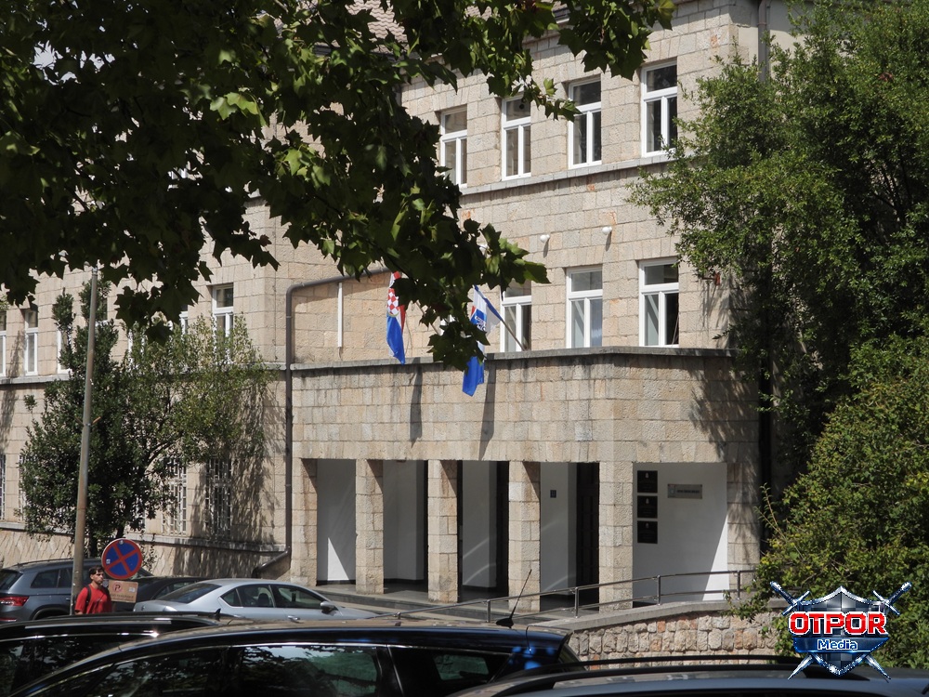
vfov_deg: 17.4
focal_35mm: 85
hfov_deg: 23.0
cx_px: 464
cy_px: 348
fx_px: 2281
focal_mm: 15.3
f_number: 3.5
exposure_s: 1/1250
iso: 100
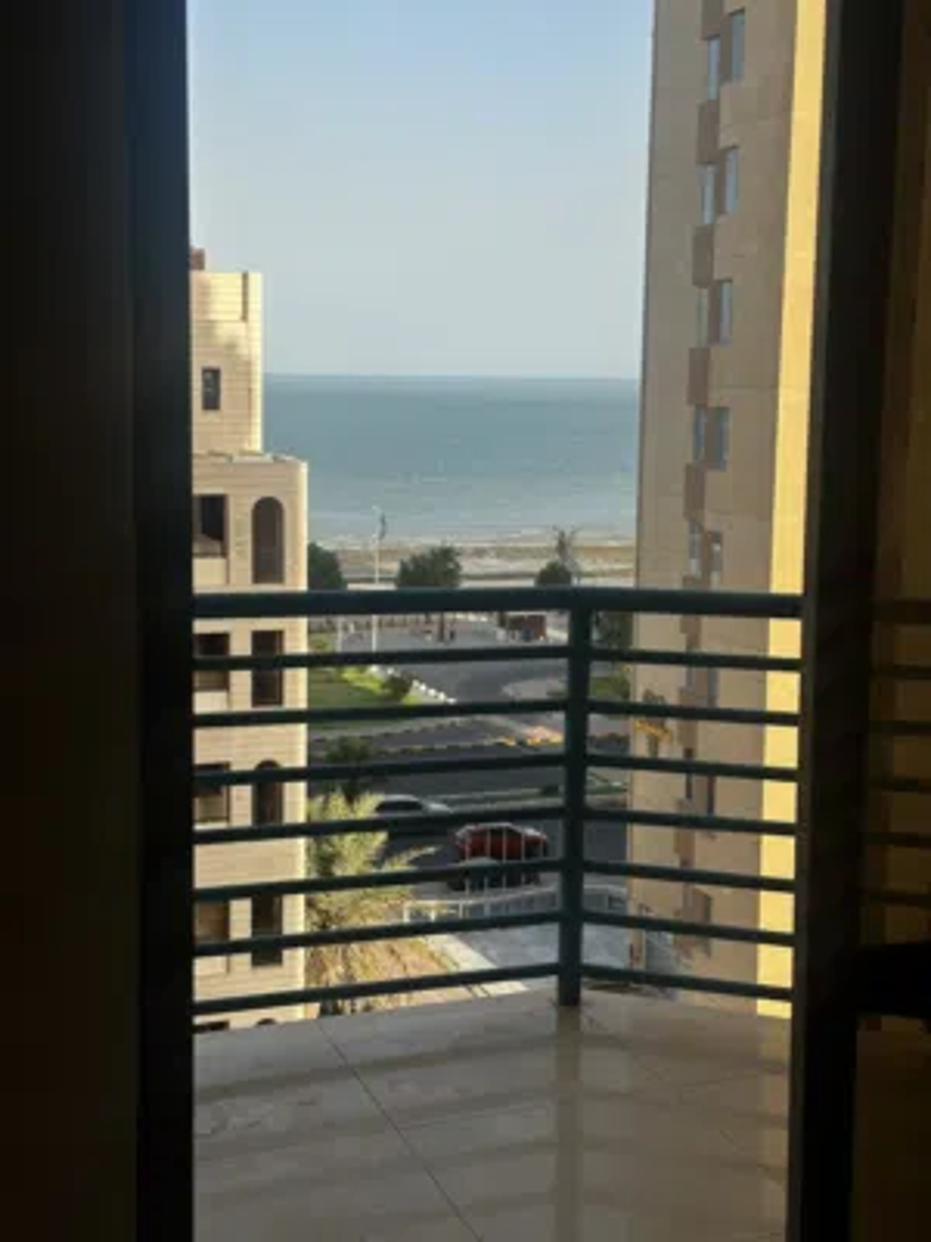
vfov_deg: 39.7
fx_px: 1721
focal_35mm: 48
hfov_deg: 30.3
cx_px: 466
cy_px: 621
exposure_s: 1/2070
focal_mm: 6.86
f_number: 1.78
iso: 64
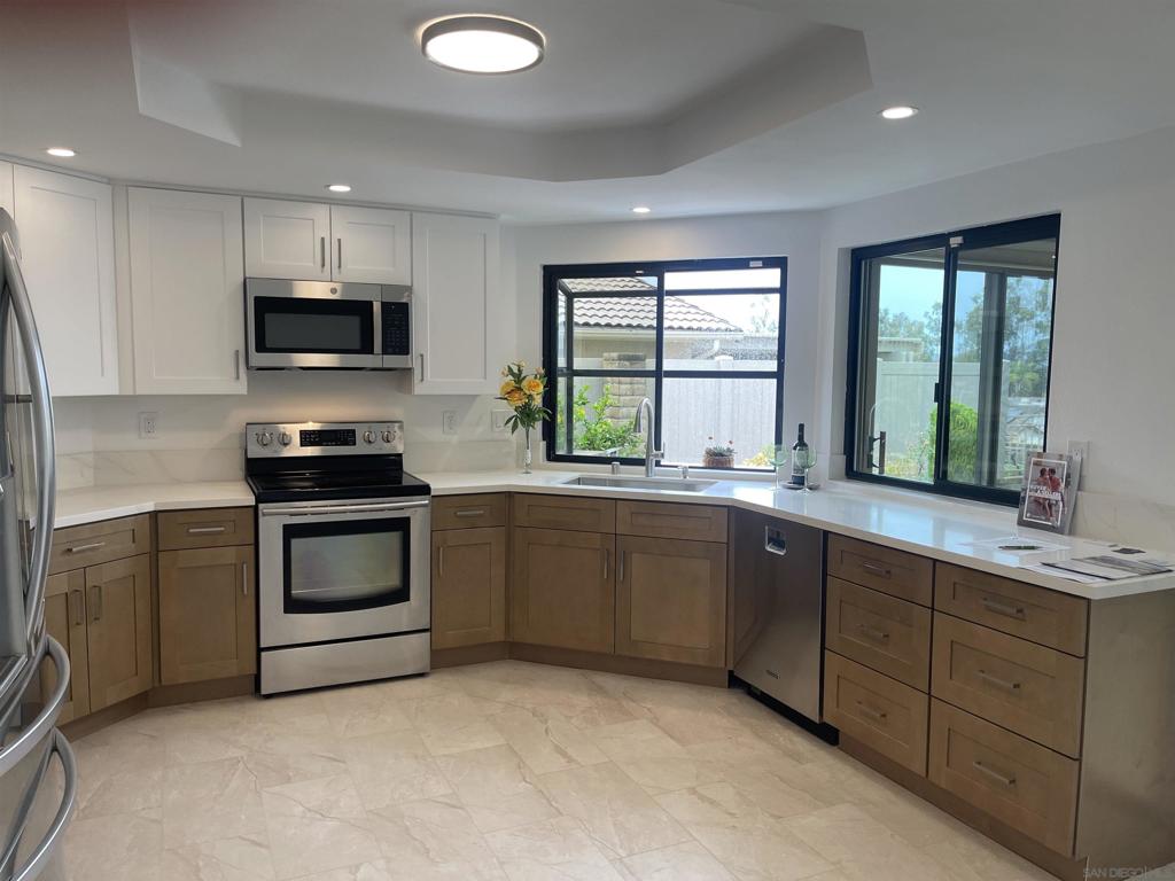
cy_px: 440
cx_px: 588
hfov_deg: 69.4
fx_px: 849
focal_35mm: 25
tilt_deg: -5.0
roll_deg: -0.5
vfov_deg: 54.9
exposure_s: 1/120
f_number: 1.6
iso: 64
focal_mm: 5.1
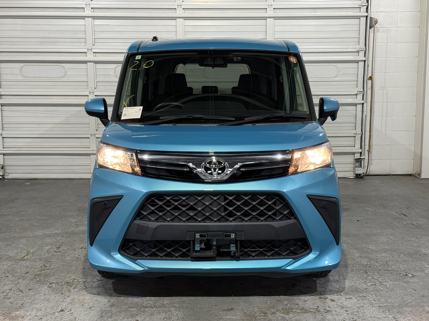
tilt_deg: -7.6
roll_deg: -0.1
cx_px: 214
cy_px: 160
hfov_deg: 39.7
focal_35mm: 48
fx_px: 595
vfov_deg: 30.3
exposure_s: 1/60
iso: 125
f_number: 1.78
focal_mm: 6.76
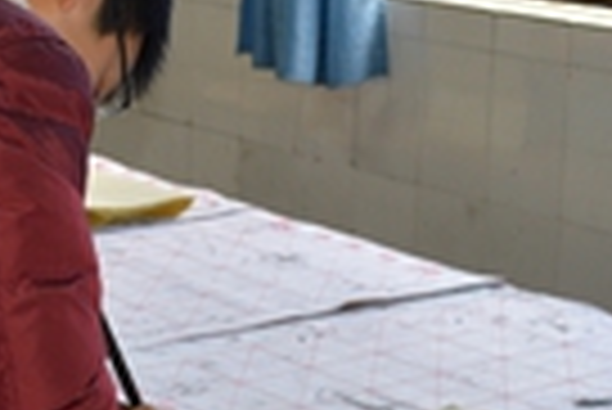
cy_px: 225
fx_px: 2059
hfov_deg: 16.2
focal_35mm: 121
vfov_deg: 11.4
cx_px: -126
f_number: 4
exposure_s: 1/60
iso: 400
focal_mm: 22
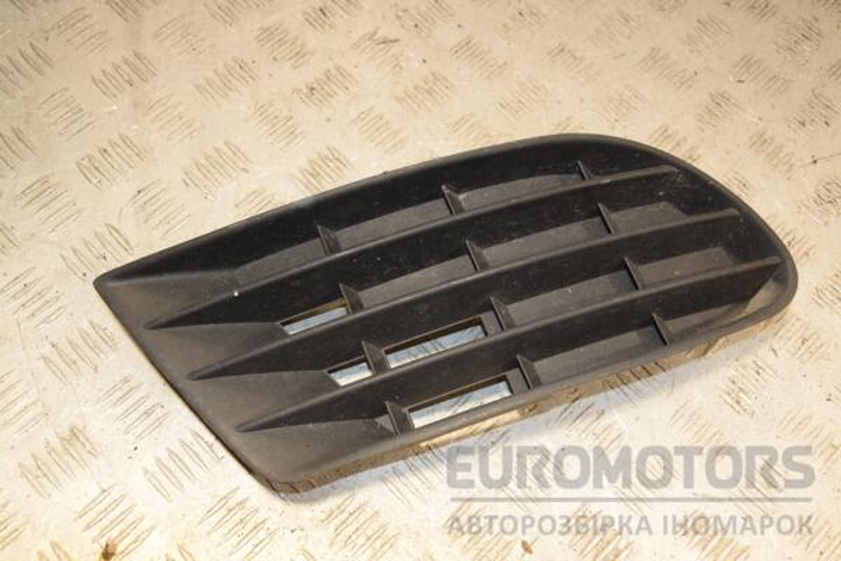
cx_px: 420
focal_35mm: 45
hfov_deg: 43.6
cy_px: 280
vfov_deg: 29.9
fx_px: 1051
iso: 800
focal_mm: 30
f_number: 5.6
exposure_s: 1/200
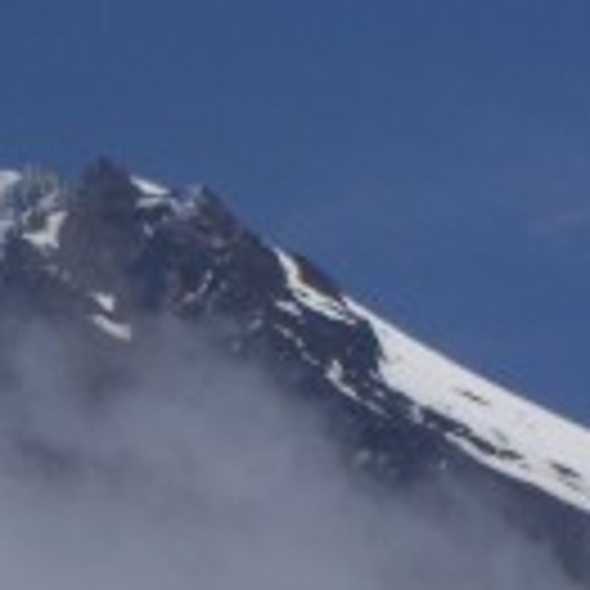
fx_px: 7366
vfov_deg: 4.6
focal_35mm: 382
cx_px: -176
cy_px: 761
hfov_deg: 4.6
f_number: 6.3
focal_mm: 15.6
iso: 64
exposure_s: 1/800
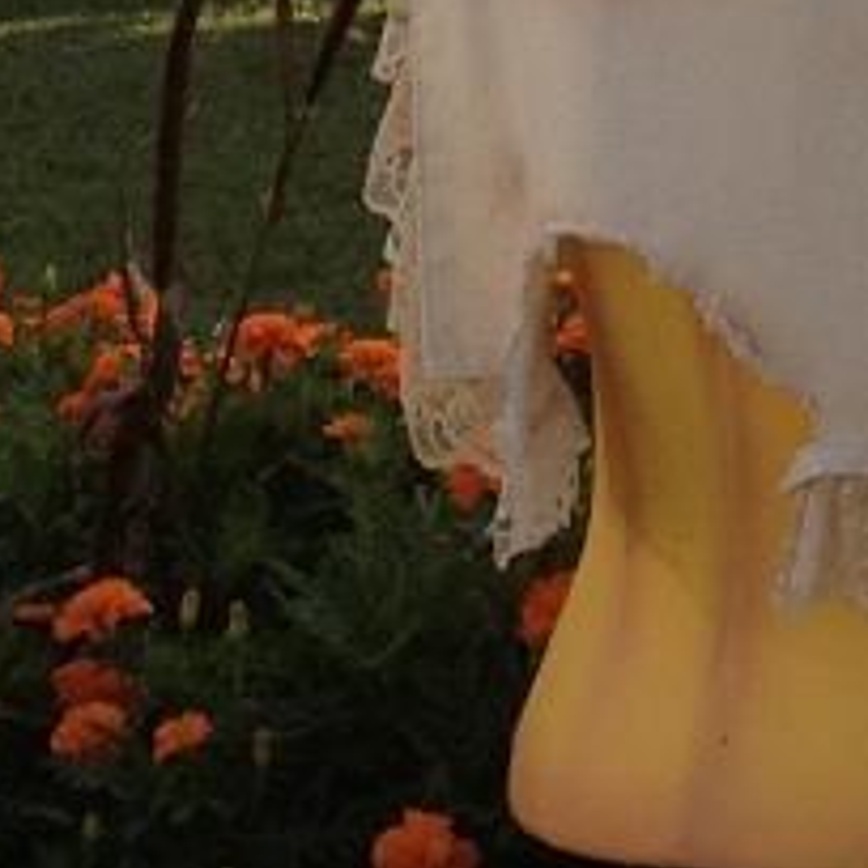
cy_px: -1215
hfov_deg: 7.8
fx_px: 6326
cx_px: 859
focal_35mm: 223
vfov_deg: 7.4
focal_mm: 4.28
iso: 64
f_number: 2.4
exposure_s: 1/690
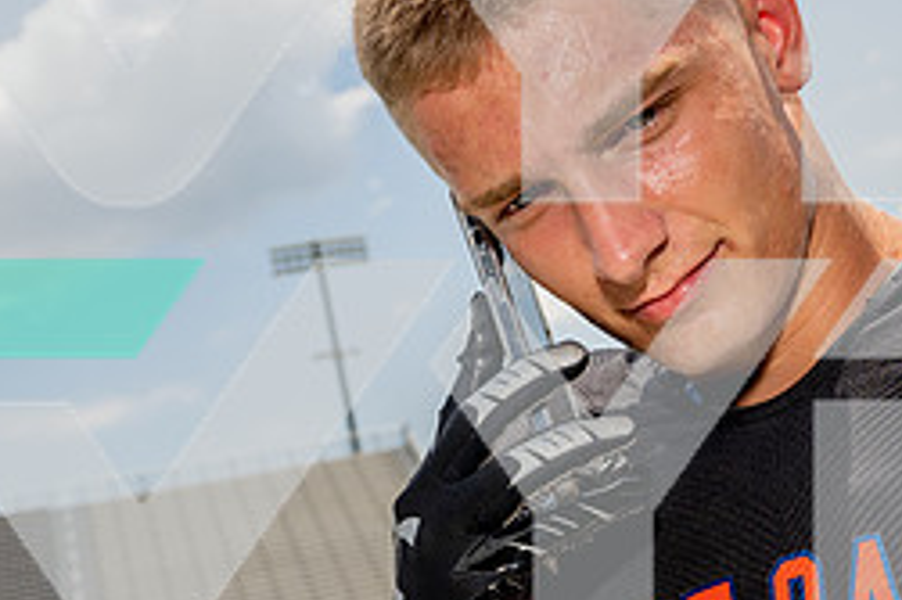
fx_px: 1853
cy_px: 451
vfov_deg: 18.3
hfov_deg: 26.8
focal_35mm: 74
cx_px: 744
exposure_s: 1/250
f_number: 7.1
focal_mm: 32
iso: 100
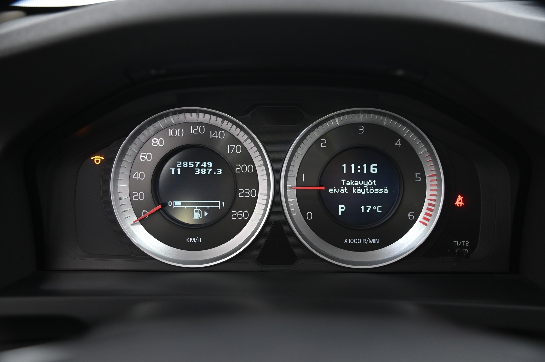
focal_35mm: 44
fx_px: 666
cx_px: 272
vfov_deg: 30.5
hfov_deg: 44.5
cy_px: 181
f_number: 4
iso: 2000
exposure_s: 1/15
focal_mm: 44
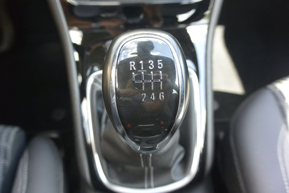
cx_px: 144
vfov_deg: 47.9
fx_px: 217
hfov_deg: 67.4
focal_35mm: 27
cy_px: 96
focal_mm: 10
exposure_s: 1/100
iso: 400
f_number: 3.5
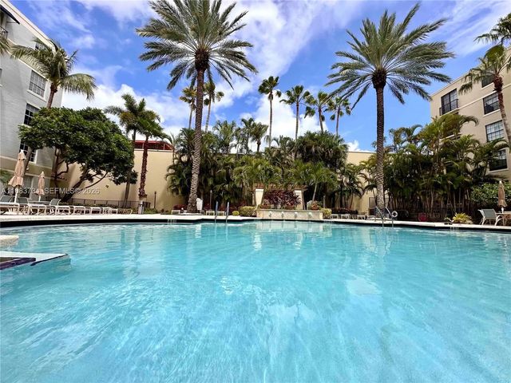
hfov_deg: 102.1
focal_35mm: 14
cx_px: 256
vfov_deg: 85.7
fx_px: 207
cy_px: 192
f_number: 2.2
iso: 40
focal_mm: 2.22
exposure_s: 1/1715
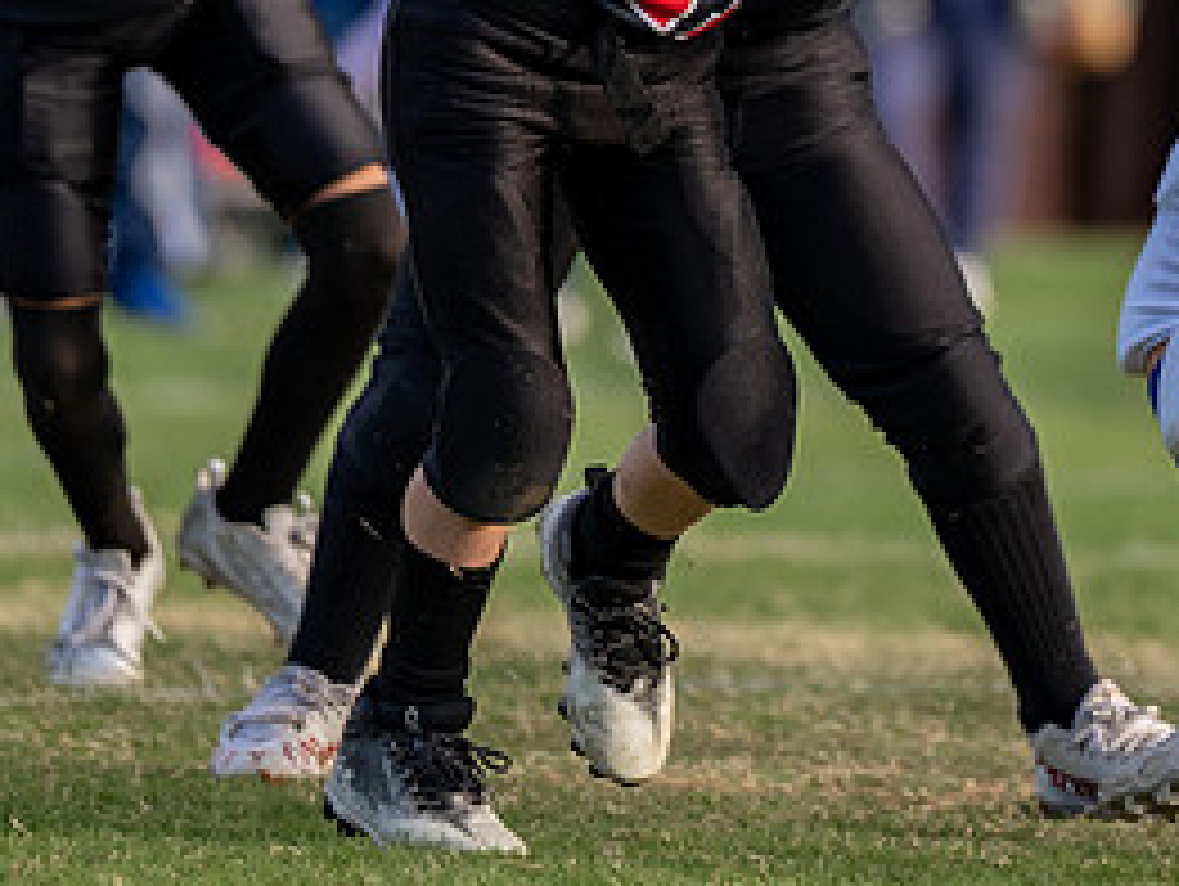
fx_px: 24477
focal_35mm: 718
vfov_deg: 2.1
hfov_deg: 2.8
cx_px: 967
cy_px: -261
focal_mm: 200
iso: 200
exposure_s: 1/1250
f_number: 2.8
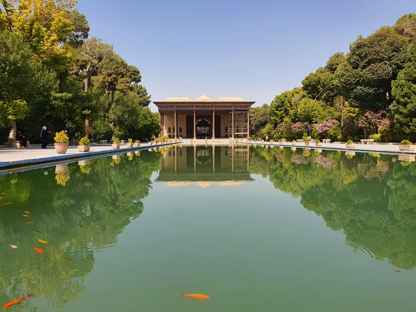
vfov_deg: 53.1
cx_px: 208
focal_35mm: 26
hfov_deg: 67.3
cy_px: 156
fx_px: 312
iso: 50
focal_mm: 4.3
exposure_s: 1/1364
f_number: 2.4
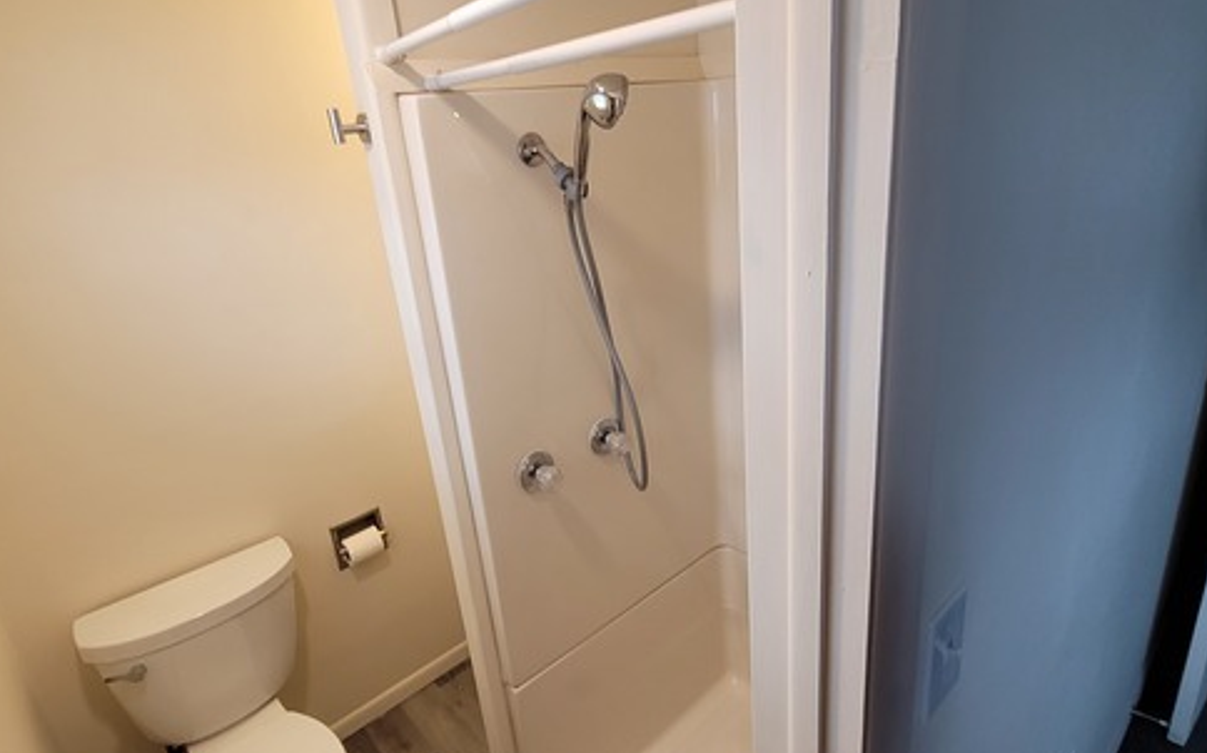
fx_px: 625
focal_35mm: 19
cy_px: 345
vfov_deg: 62.1
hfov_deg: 88.0
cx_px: 591
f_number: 2.2
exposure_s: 1/60
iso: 125
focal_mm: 1.74
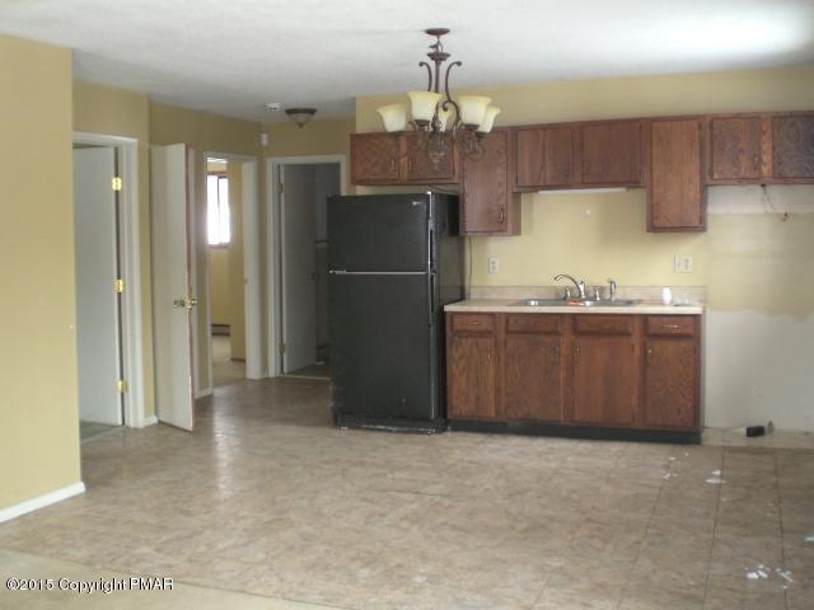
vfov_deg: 37.7
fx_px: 894
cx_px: 407
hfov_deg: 49.0
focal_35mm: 38
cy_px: 305
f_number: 3.1
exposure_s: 1/60
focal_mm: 6.3
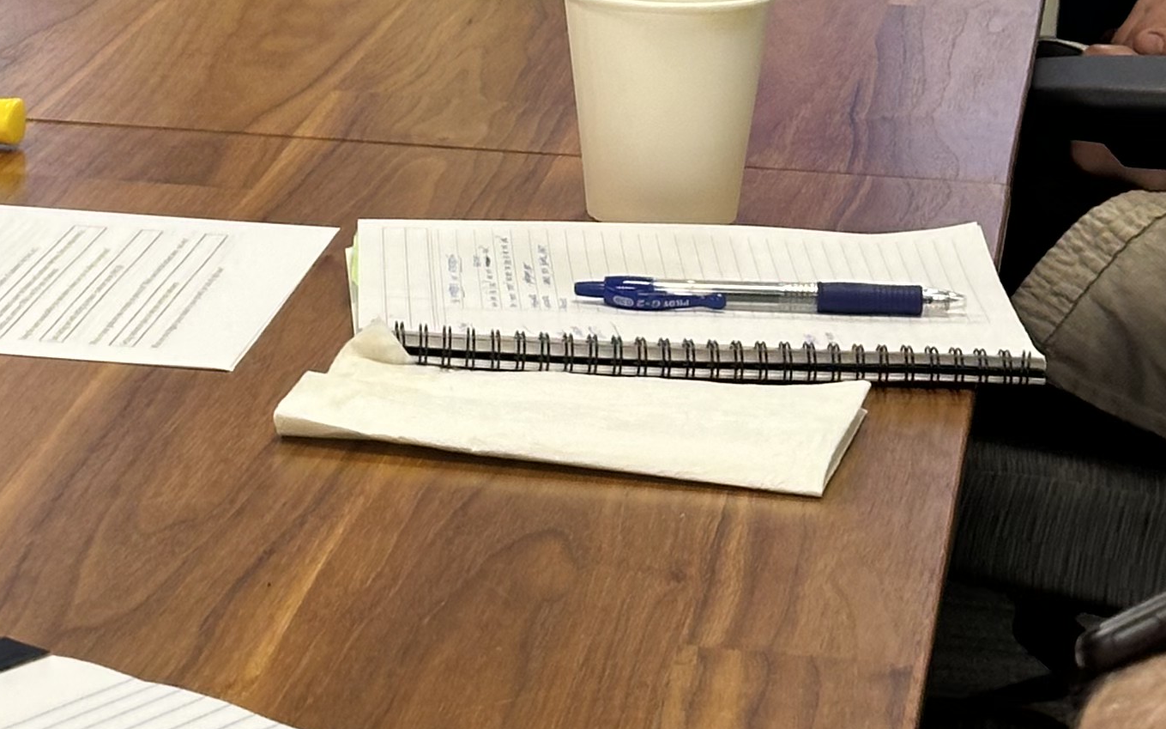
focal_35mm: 151
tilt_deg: -6.5
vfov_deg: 8.5
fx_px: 4798
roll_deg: -0.8
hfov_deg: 13.7
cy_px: -306
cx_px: 109
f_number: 1.78
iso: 50
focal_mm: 6.86
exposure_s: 1/60
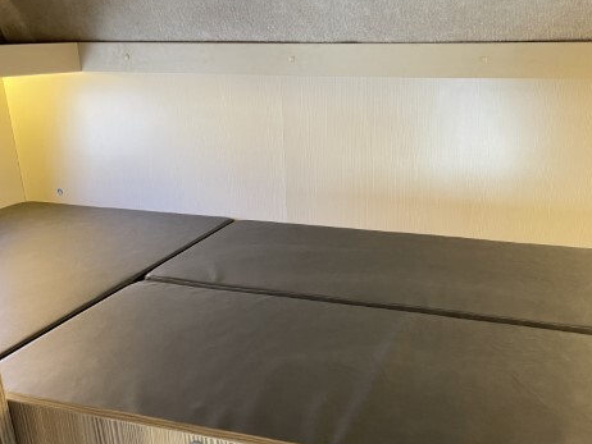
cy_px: 229
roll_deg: +0.0
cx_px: 369
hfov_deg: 50.8
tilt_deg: -18.9
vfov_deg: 39.7
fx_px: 616
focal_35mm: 36
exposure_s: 1/60
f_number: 1.6
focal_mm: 4.2
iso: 320
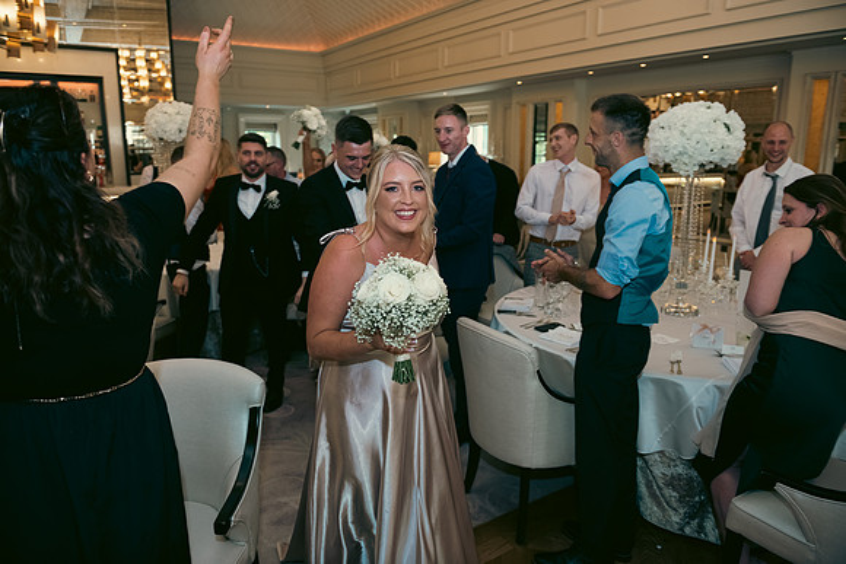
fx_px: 564
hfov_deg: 73.7
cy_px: 282
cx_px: 423
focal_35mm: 24
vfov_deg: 53.2
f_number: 3.5
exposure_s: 1/160
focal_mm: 24
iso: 800
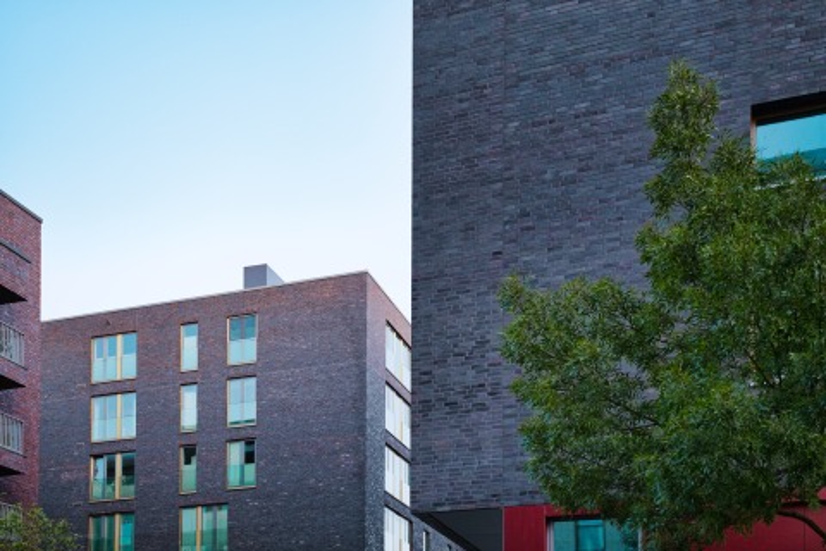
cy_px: 276
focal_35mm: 39
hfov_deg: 49.6
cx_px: 413
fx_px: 895
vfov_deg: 34.2
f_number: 2.8
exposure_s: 1/100
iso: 100
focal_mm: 39
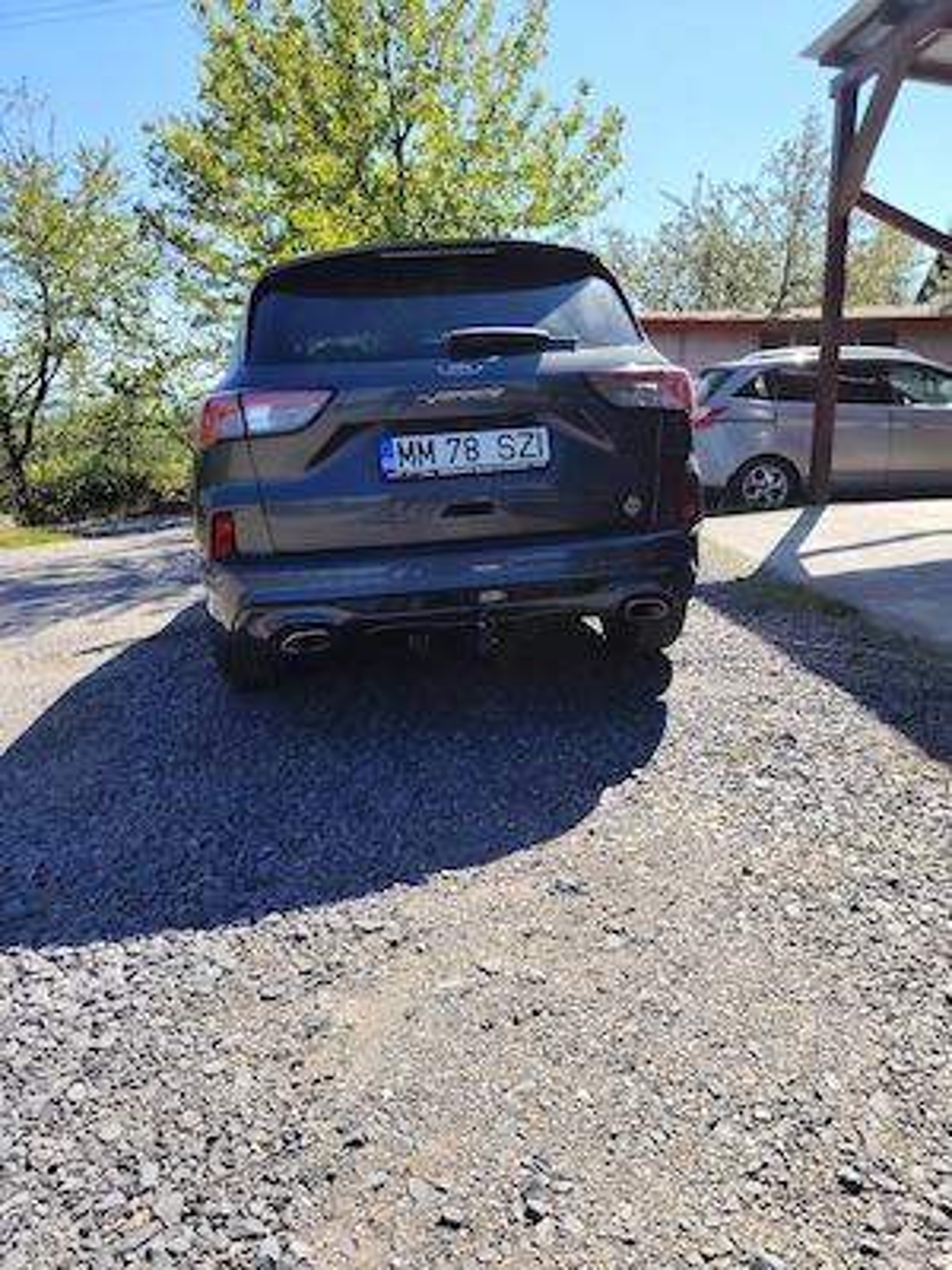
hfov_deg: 56.8
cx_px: 476
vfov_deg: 71.6
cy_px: 635
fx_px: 880
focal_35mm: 24
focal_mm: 5.25
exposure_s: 1/775
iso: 100
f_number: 1.75
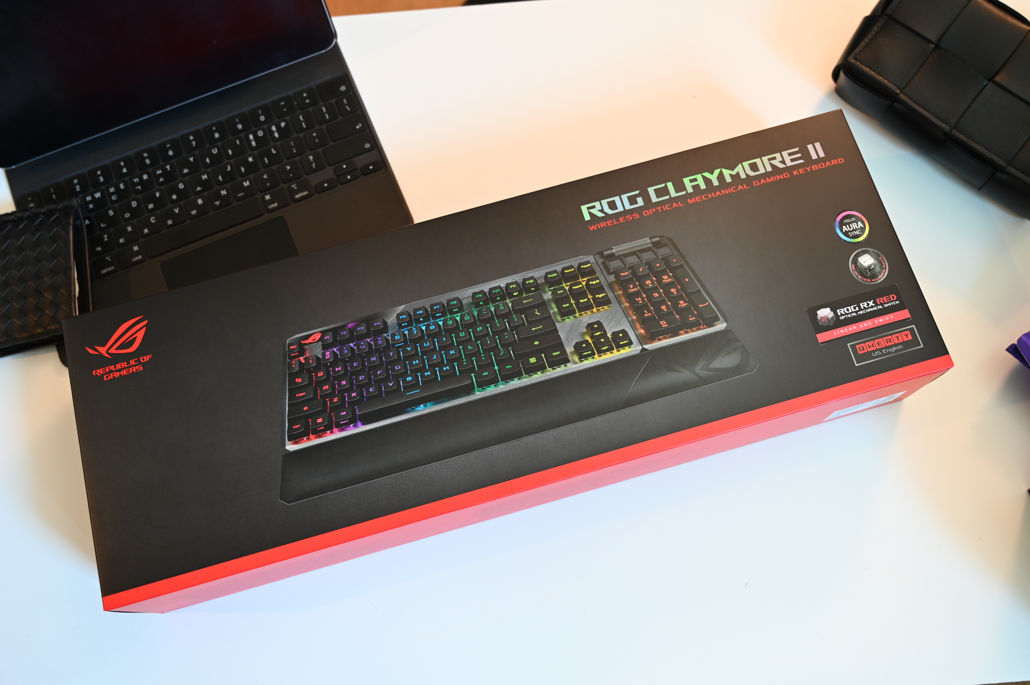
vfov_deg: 40.5
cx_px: 515
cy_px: 342
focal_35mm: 32
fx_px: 929
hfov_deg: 58.0
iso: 1000
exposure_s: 1/20
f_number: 4
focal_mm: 32.5
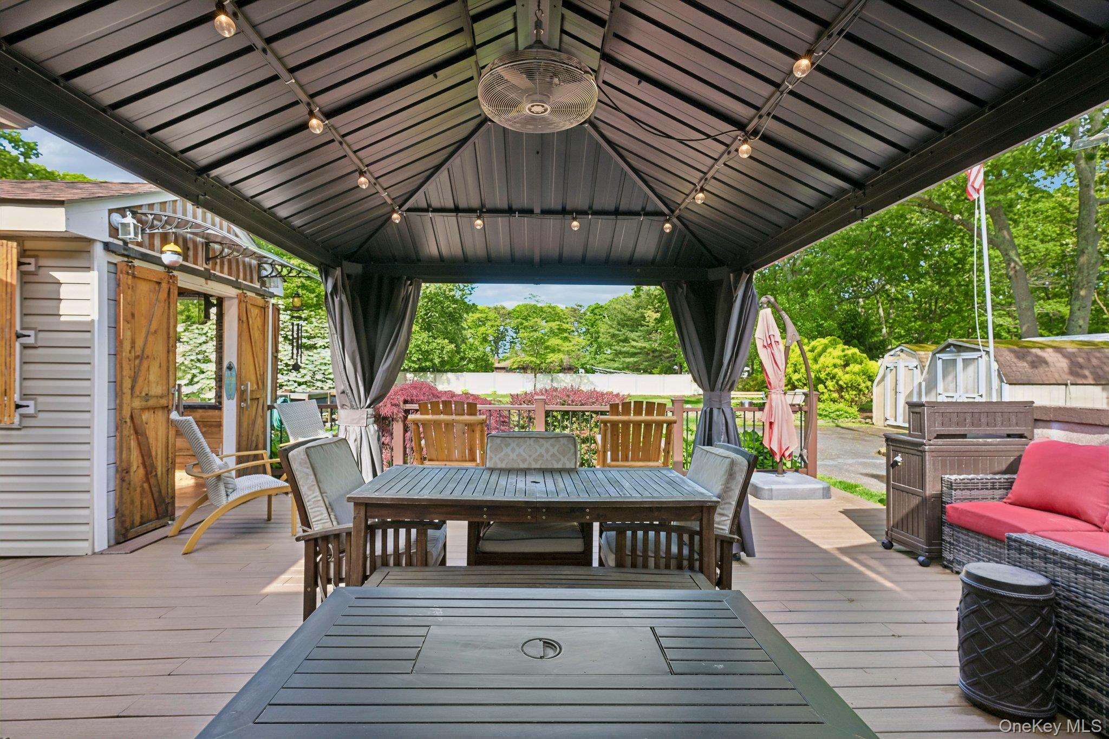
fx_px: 554
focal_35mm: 18
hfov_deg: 90.0
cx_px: 554
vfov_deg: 67.4
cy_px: 370
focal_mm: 18
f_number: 9
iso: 160
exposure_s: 1/30
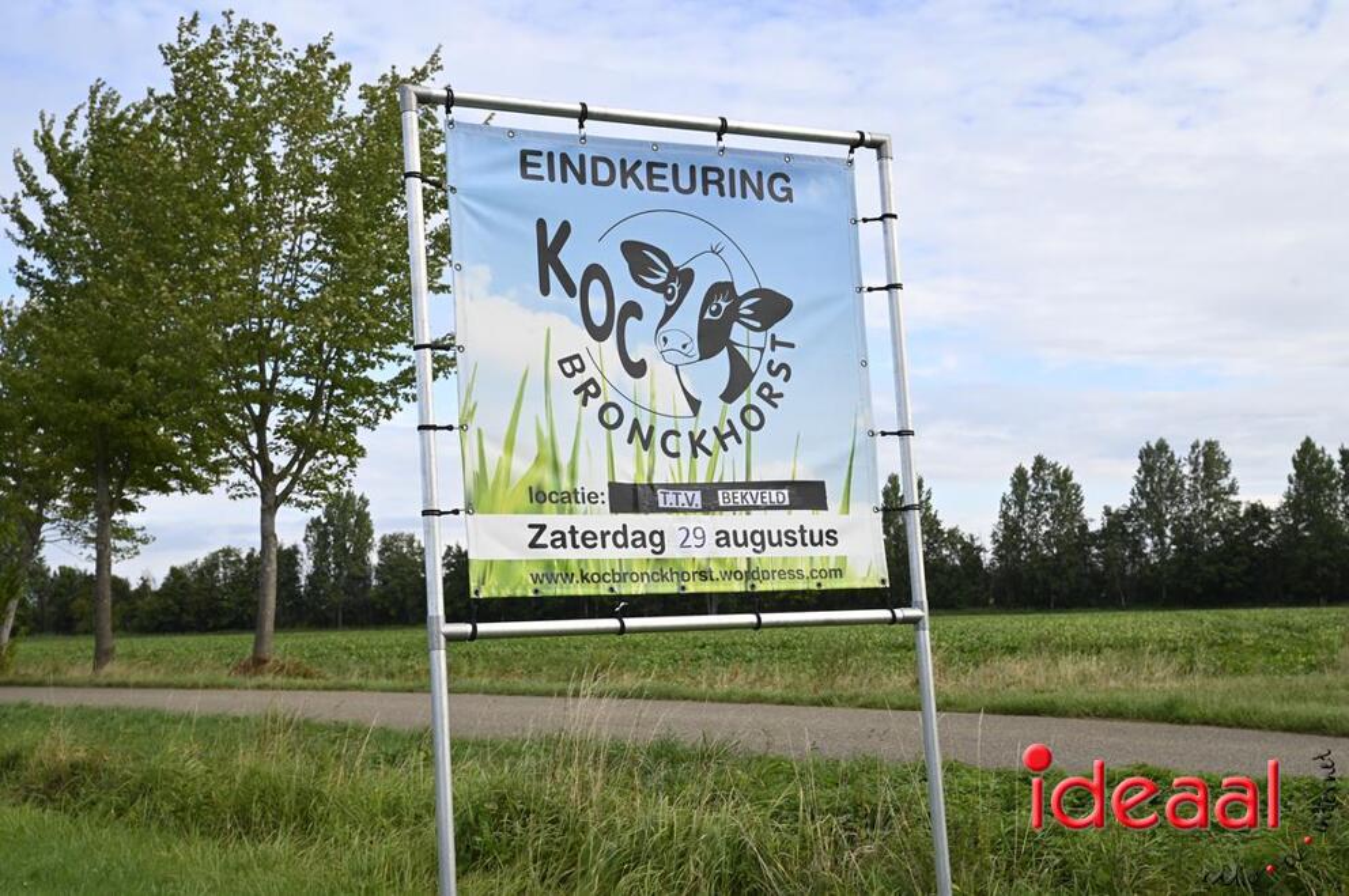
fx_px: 1871
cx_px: 674
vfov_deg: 26.9
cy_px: 448
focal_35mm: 50
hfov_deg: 39.6
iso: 200
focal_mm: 50
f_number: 8
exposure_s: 1/250
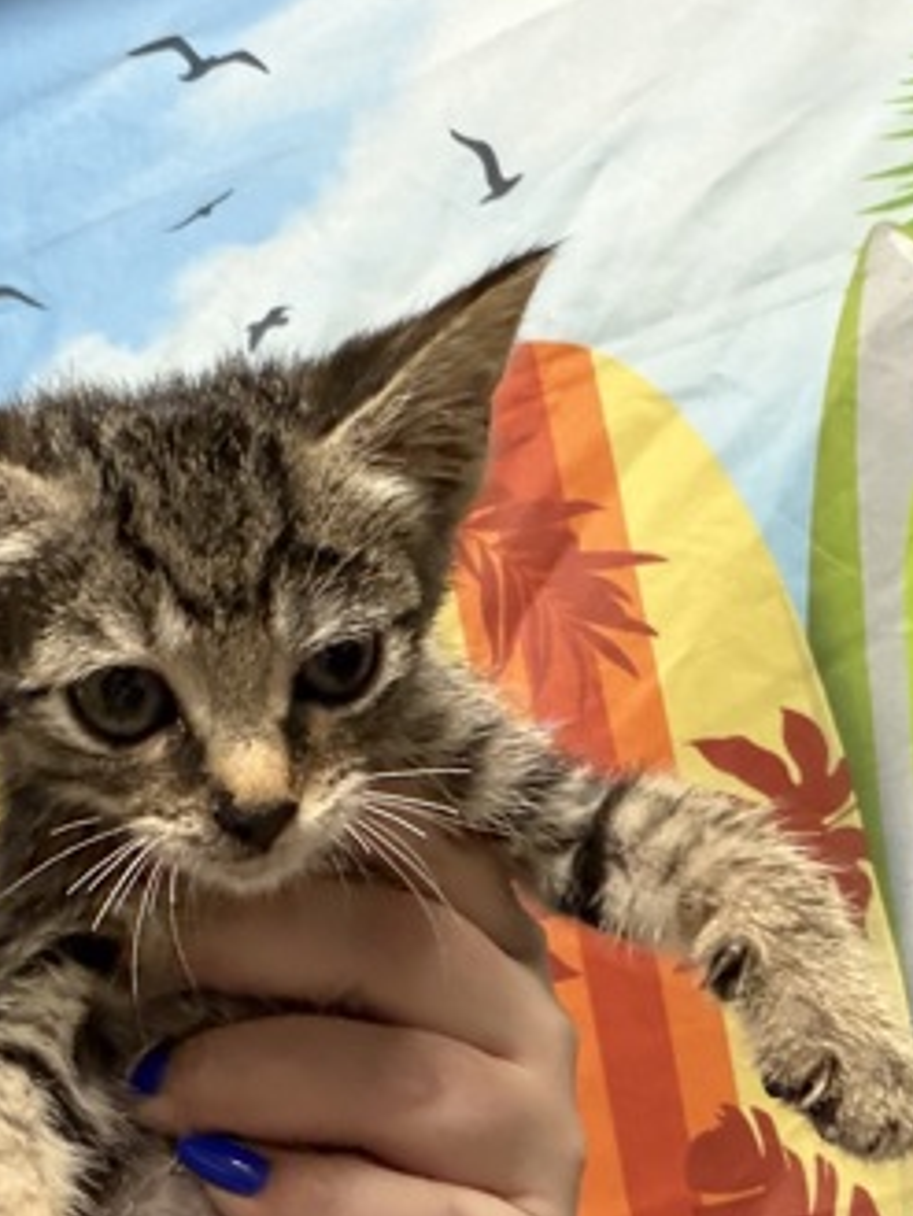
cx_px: 207
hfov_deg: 28.1
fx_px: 1792
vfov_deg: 36.9
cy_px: 846
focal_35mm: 51
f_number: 1.9
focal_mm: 2.71
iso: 250
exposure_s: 1/40
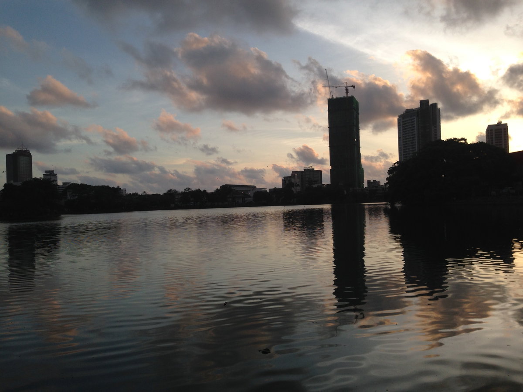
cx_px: 262
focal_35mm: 33
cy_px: 196
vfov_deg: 42.9
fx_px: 499
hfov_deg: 55.4
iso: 50
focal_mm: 4.12
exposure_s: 1/645
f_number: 2.4
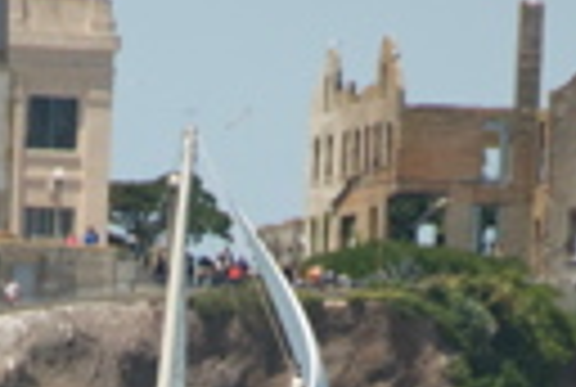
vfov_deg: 1.0
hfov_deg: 1.5
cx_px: 142
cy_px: 752
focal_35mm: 1370
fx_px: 21971
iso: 800
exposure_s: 1/3200
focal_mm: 200
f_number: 5.6
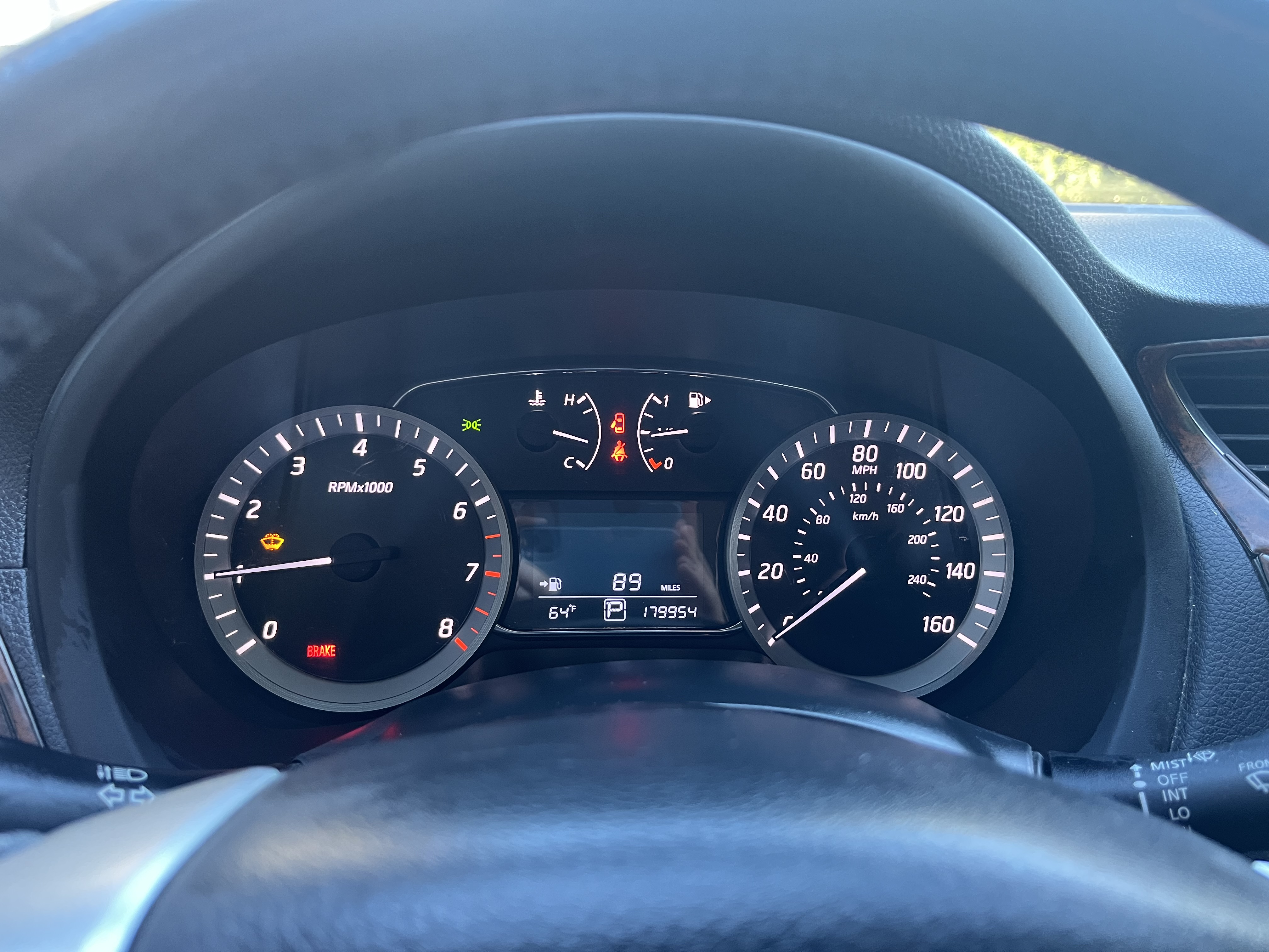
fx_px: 953
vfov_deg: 53.1
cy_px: 476
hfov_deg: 67.3
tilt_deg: -22.9
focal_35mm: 26
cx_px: 634
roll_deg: -1.0
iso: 200
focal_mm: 5.1
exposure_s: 1/60
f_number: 1.6
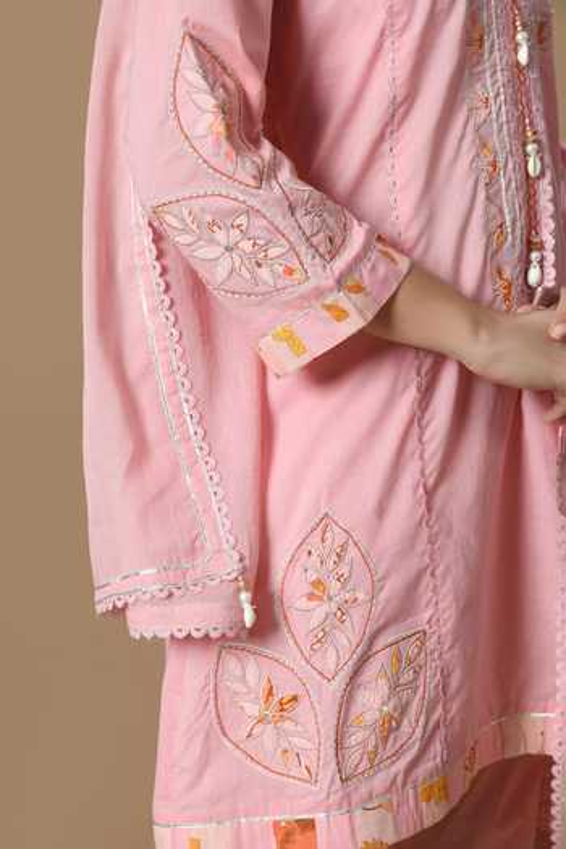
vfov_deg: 28.8
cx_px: 283
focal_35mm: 70
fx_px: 1651
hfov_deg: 19.5
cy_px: 424
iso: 200
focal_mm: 70
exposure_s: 1/160
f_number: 8
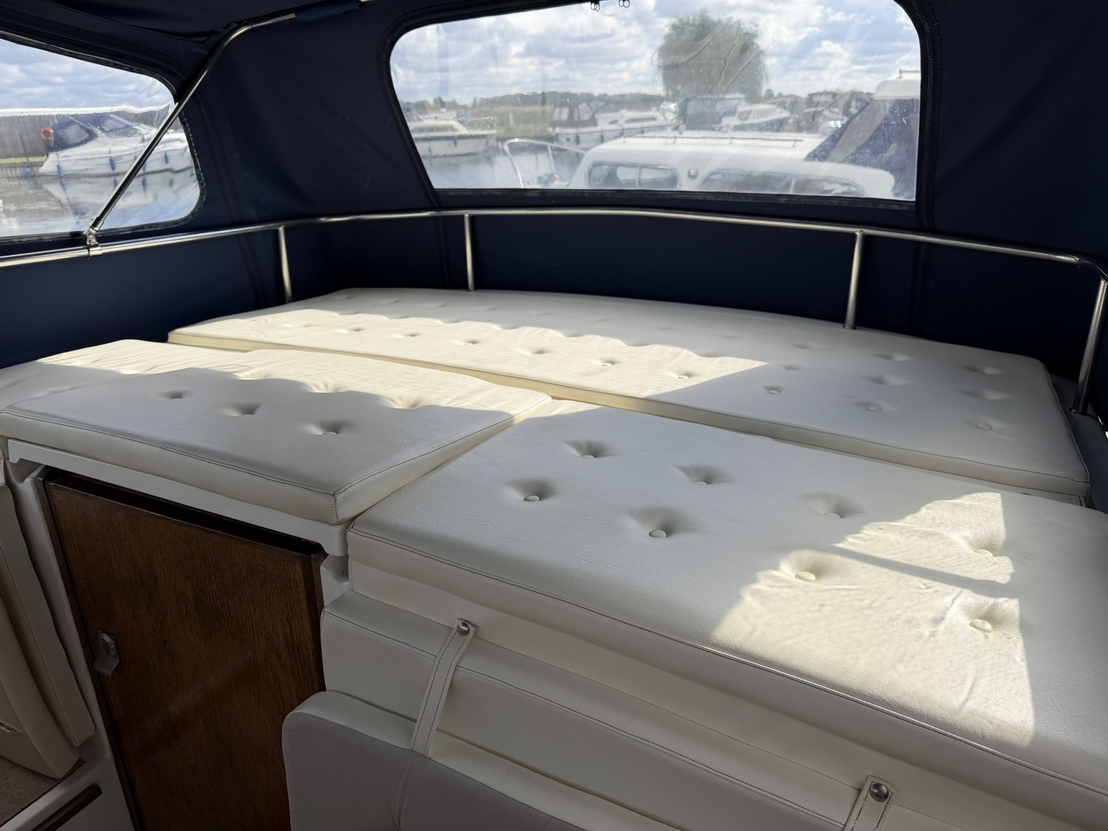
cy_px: 416
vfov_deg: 56.8
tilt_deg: -20.3
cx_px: 554
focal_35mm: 24
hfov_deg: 71.6
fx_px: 768
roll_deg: +2.7
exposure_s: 1/3021
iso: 80
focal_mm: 6.76
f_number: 1.78
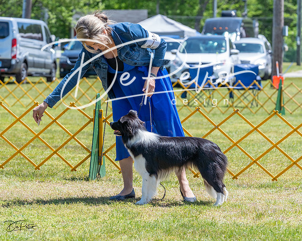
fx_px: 1529
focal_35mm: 171
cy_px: 120
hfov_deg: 11.3
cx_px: 151
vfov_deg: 9.0
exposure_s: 1/1600
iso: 1000
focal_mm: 152
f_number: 7.1
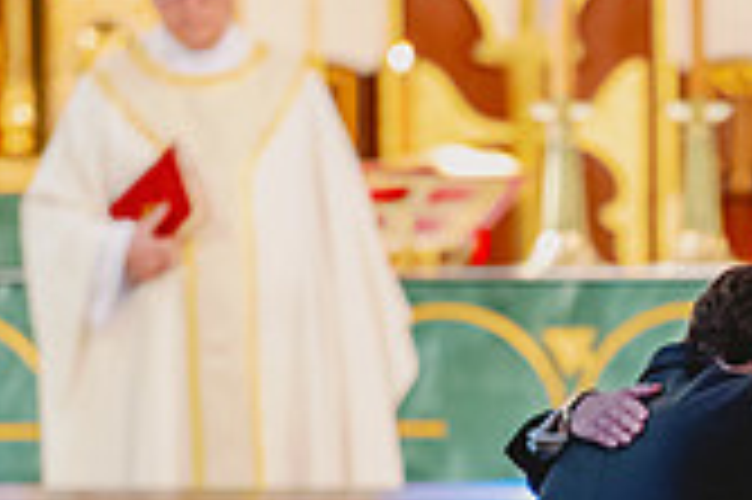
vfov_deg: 2.0
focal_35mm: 695
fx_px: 14503
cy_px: 703
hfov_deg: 3.0
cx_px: 680
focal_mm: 200
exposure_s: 1/125
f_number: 2.8
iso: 3200
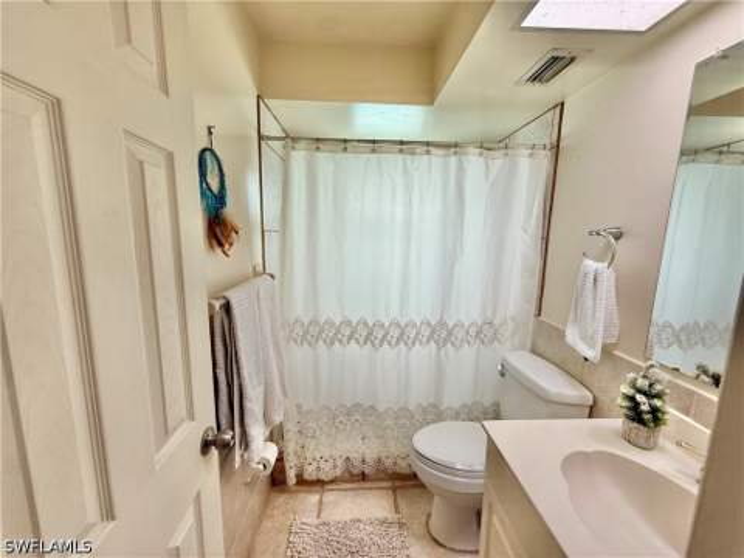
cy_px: 279
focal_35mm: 14
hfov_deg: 102.1
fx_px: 301
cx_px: 372
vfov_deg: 85.7
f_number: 2.2
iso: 160
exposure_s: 1/120
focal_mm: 2.22
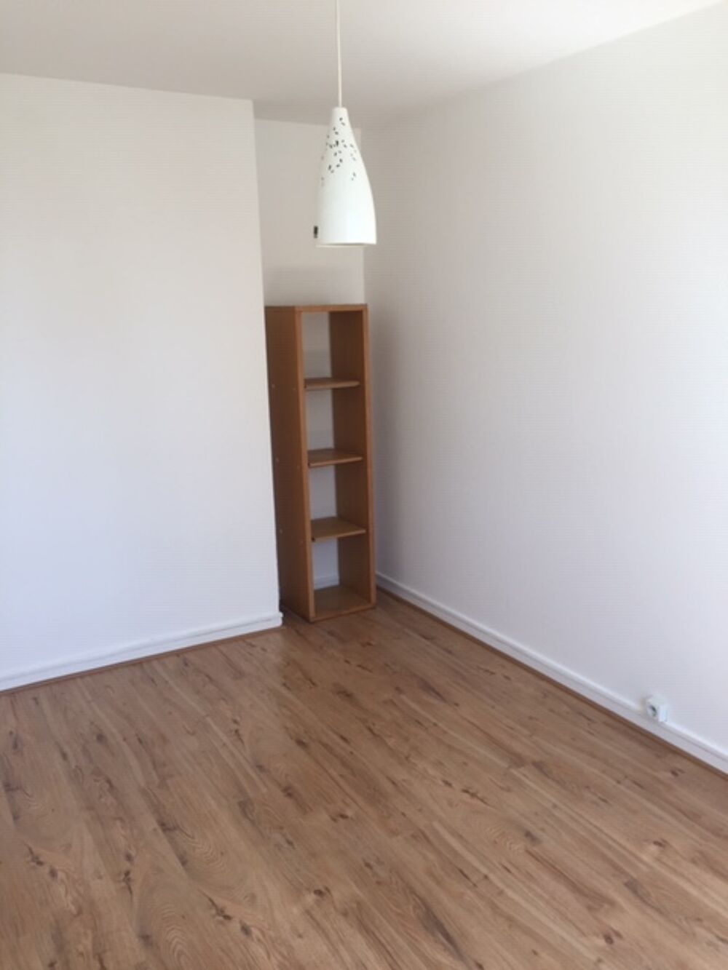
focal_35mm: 29
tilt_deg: -12.2
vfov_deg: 61.7
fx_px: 813
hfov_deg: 48.2
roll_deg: +1.4
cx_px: 364
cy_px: 485
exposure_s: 1/108
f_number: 2.2
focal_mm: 4.15
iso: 32
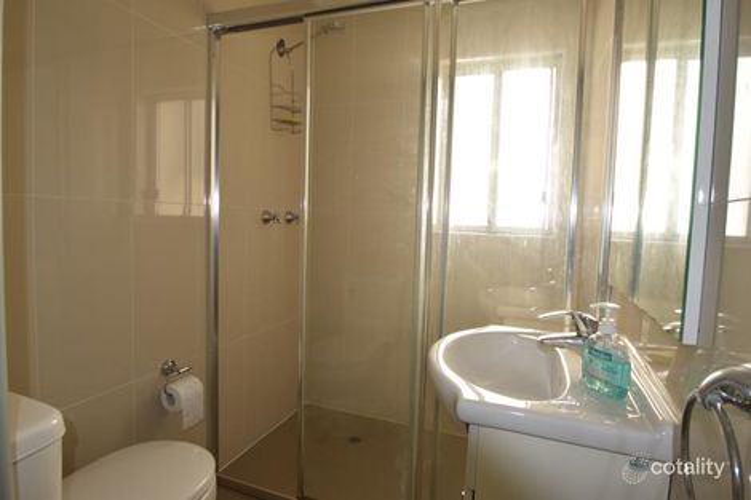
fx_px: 407
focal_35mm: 20
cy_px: 250
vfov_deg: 63.2
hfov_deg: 85.4
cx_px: 376
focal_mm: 13
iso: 500
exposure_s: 1/125
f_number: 5.6
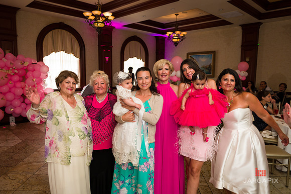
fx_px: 210
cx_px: 146
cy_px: 97
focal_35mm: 26
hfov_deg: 69.4
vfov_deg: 49.5
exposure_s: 1/125
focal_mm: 26
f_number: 4
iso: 1250
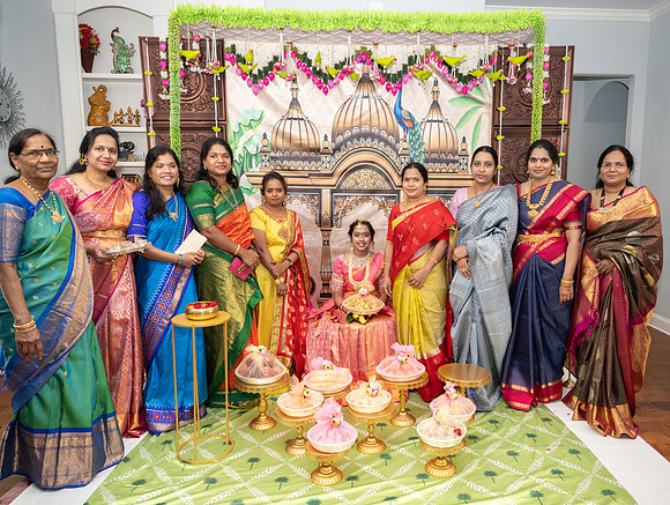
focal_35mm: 26
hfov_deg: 66.8
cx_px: 379
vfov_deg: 53.1
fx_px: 505
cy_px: 252
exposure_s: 1/160
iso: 1000
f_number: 4
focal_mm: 24
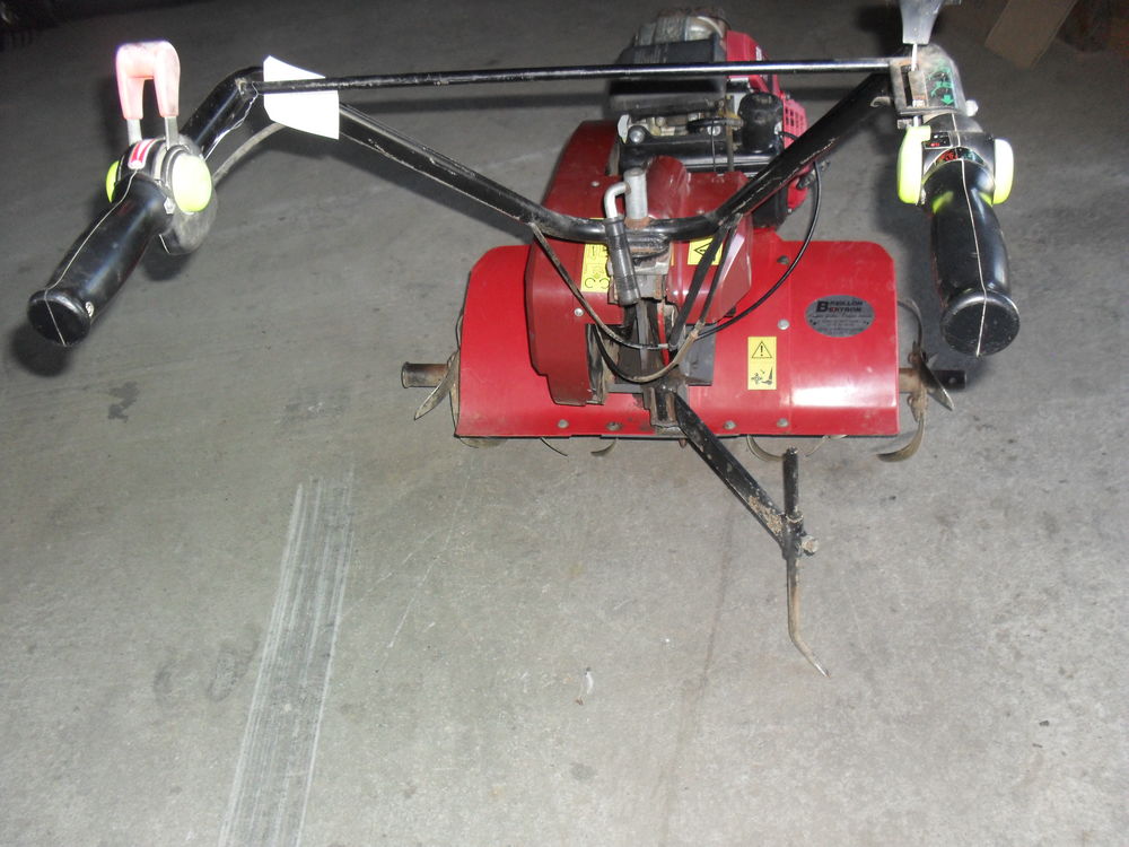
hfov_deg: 52.6
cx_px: 564
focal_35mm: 35
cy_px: 424
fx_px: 1142
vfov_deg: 40.7
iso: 200
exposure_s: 1/45
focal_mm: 6.3
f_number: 3.2
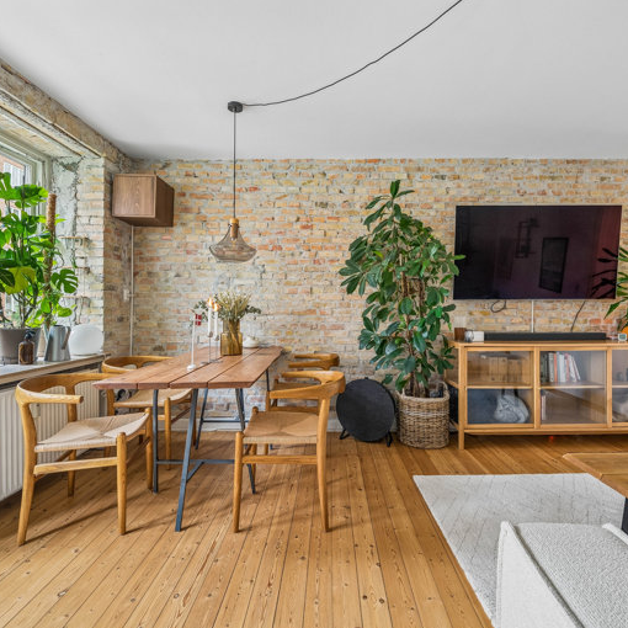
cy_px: 315
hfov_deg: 87.2
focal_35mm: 16
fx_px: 328
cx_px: 287
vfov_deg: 87.4
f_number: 5.6
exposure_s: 1/8
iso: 400
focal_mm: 12
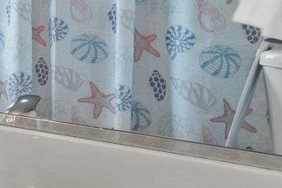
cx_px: -544
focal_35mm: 85
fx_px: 666
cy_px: -59
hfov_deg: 11.9
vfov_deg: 15.3
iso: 100
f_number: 8
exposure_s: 1/2
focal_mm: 14
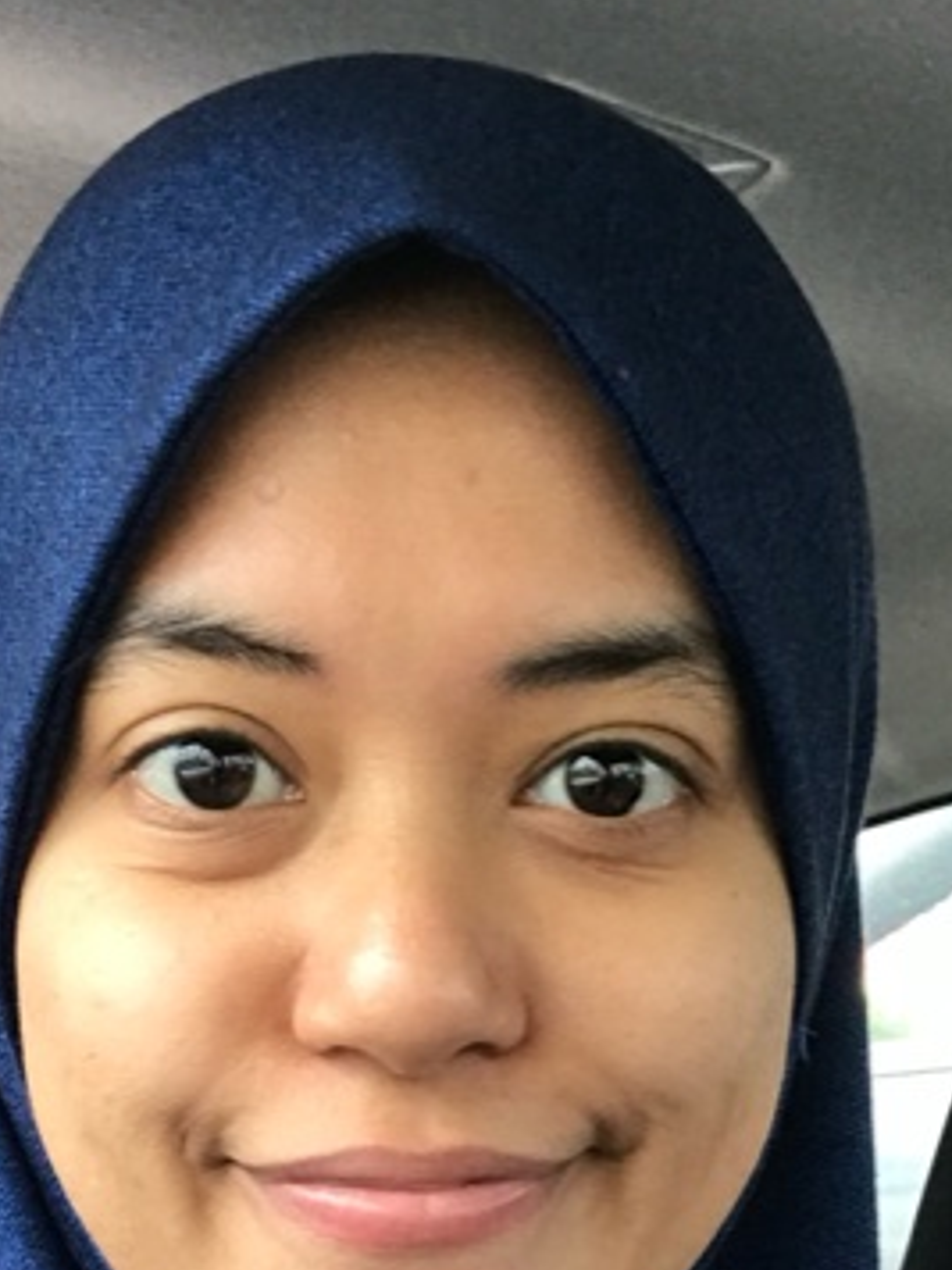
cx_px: 497
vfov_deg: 25.2
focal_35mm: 72
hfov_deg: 20.4
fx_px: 2640
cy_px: 1384
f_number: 2.2
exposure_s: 1/33
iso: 40
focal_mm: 2.87
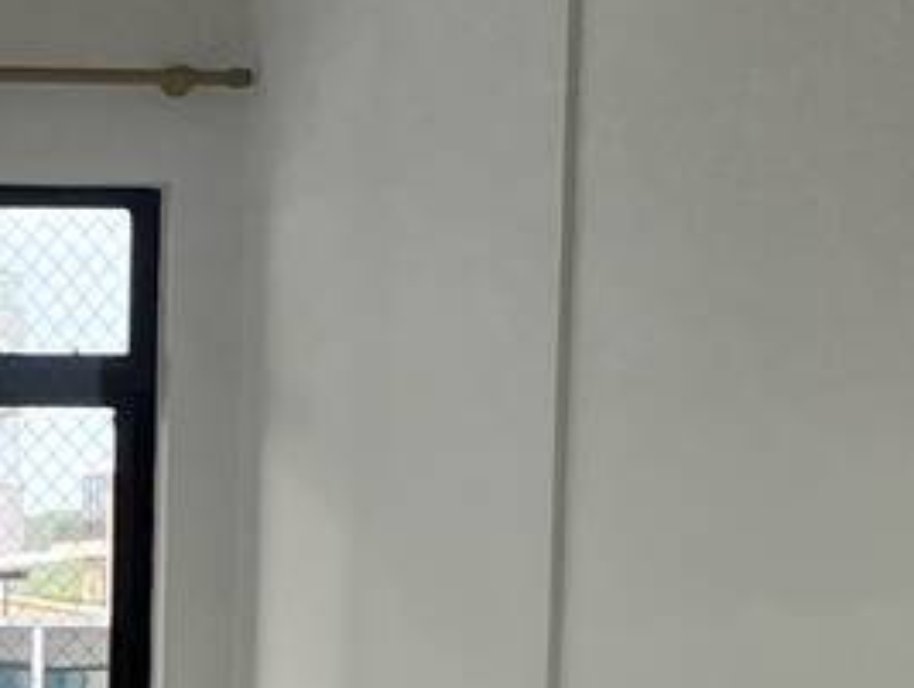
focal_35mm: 140
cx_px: -223
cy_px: 1177
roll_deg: +0.1
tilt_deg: -8.0
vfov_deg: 10.1
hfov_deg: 13.6
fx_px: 3702
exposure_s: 1/163
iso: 50
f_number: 1.6
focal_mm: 5.1
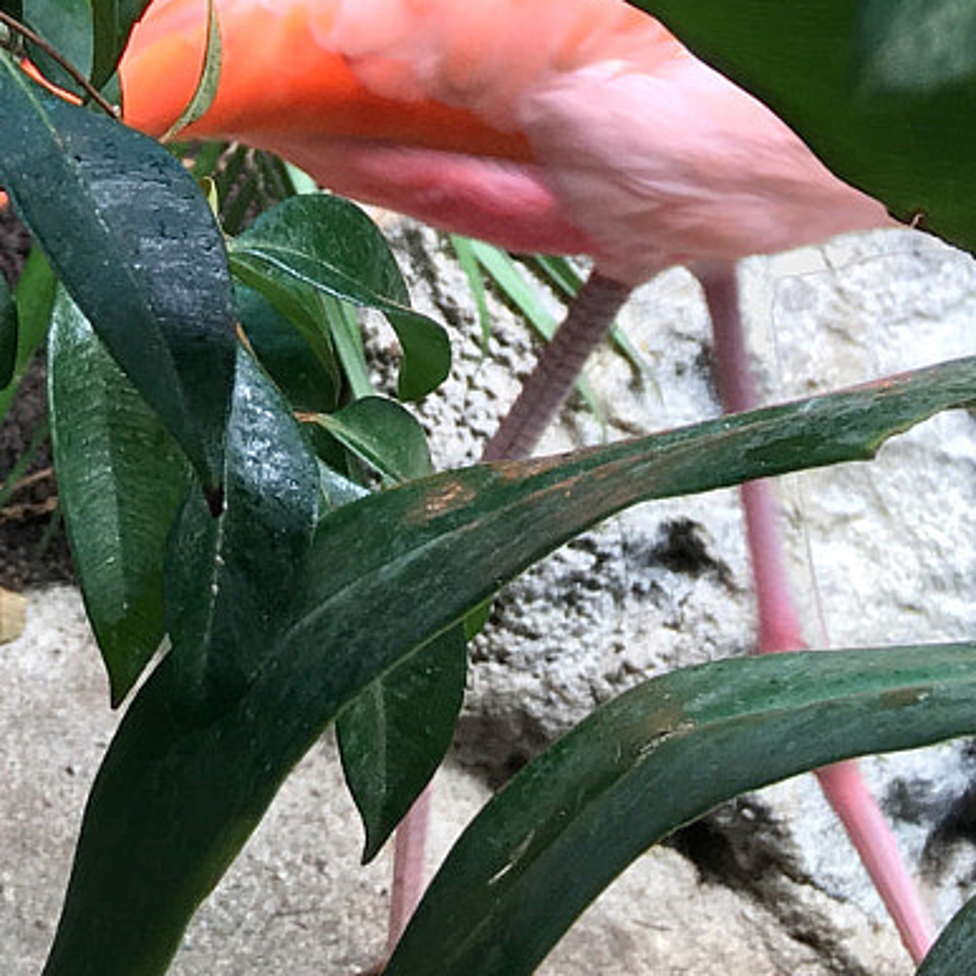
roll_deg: -4.6
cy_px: -880
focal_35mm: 106
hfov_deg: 16.0
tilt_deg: -9.3
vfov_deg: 14.2
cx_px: -58
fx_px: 3381
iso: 32
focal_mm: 4.15
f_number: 2.2
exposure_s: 1/60
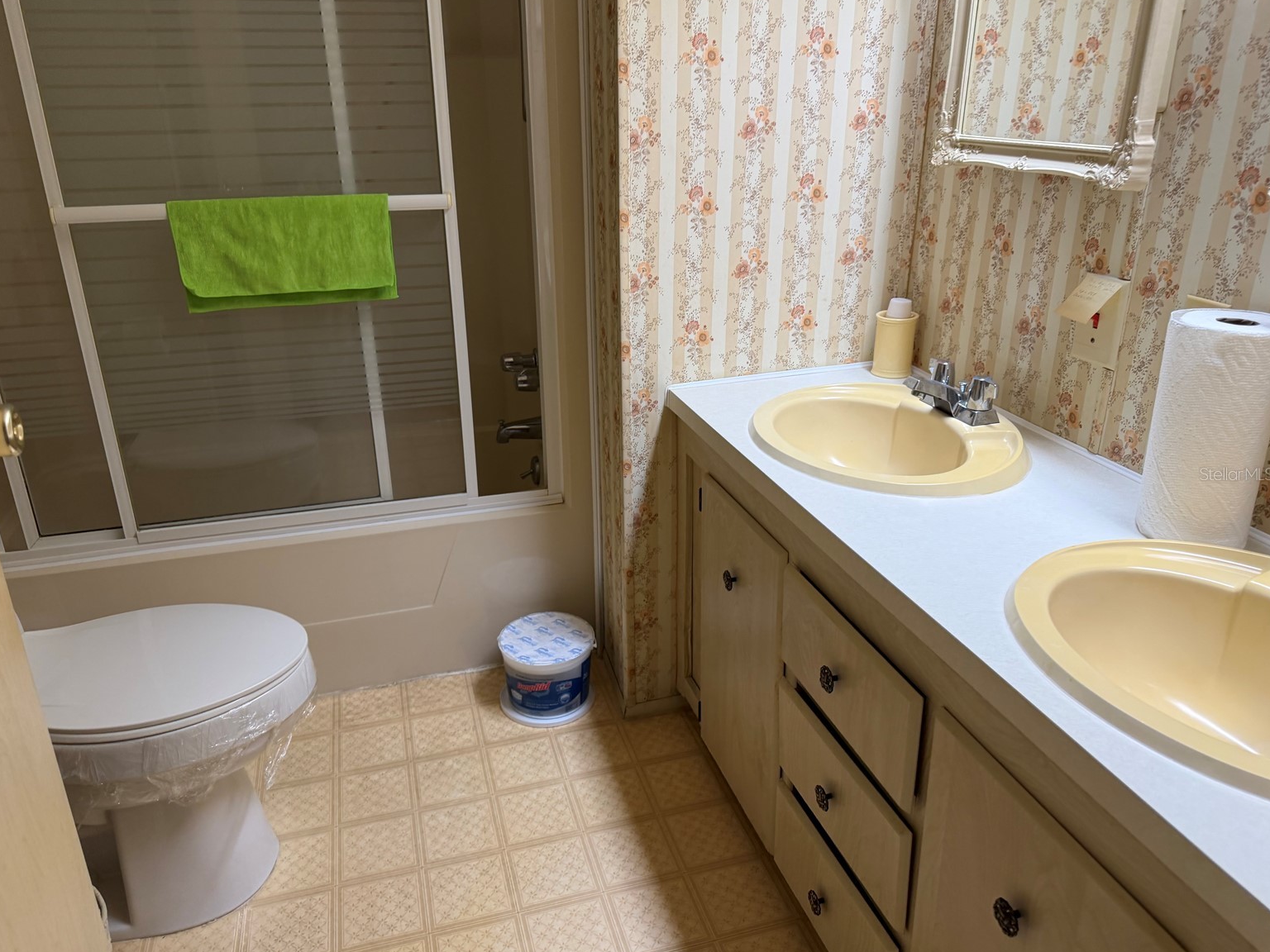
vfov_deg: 54.9
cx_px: 616
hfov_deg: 69.4
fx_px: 917
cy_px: 474
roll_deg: +1.9
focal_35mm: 25
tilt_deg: -19.4
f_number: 1.78
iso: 160
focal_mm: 6.76
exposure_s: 1/60
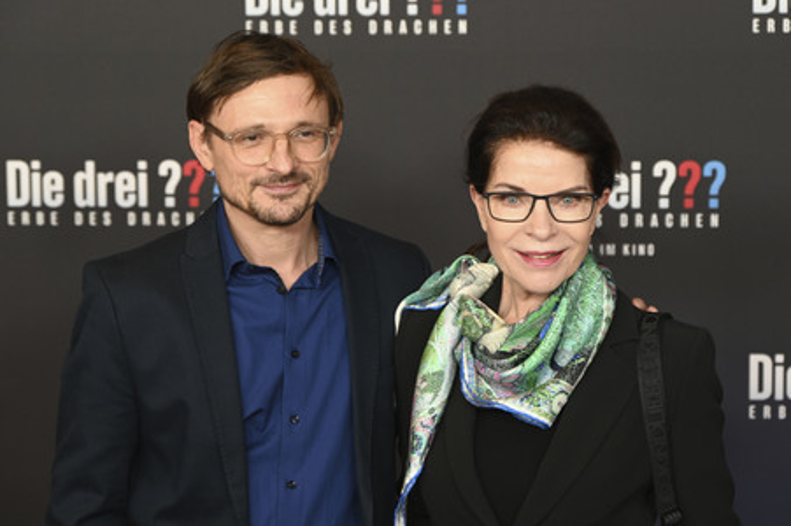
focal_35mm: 98
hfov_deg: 20.8
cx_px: 396
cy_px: 263
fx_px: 2152
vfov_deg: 13.9
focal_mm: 98
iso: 1000
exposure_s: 1/160
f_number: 6.3
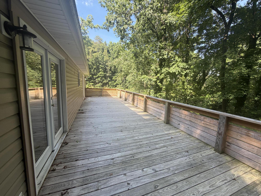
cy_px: 98
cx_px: 130
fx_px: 106
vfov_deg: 85.7
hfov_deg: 102.1
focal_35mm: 14
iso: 40
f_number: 2.2
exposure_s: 1/147
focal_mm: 2.22
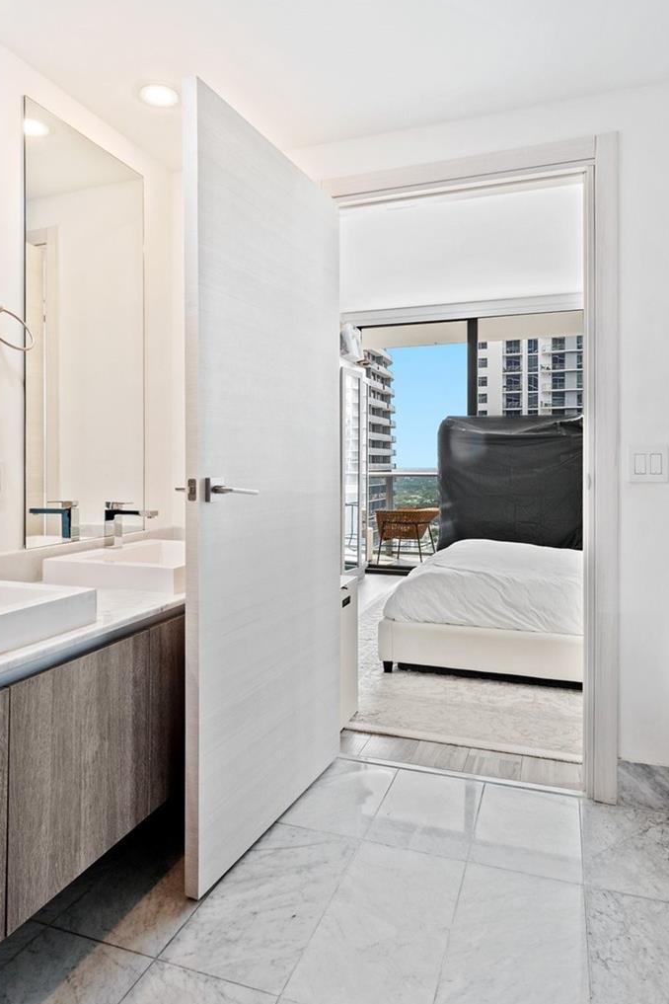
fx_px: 613
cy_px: 501
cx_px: 308
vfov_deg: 78.6
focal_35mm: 22
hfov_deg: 57.2
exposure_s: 1/8
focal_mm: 14
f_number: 8
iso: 200
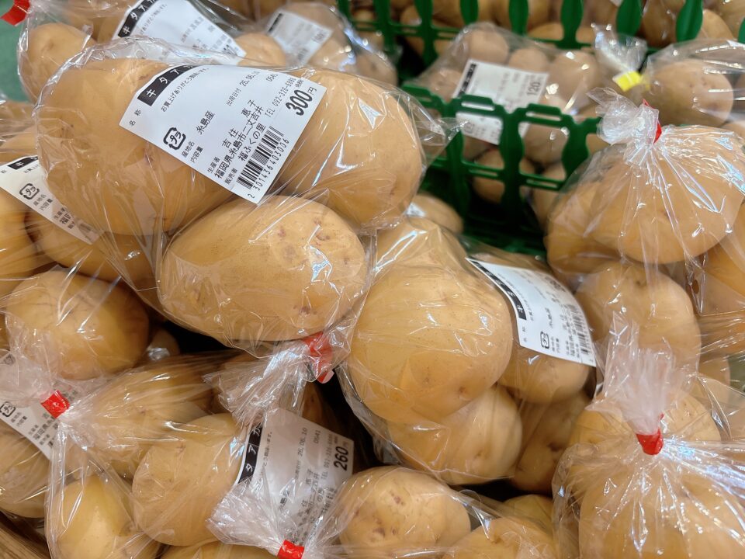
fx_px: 560
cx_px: 372
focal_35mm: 26
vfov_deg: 53.1
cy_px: 280
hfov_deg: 67.3
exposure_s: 1/60
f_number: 1.6
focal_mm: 5.96
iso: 160
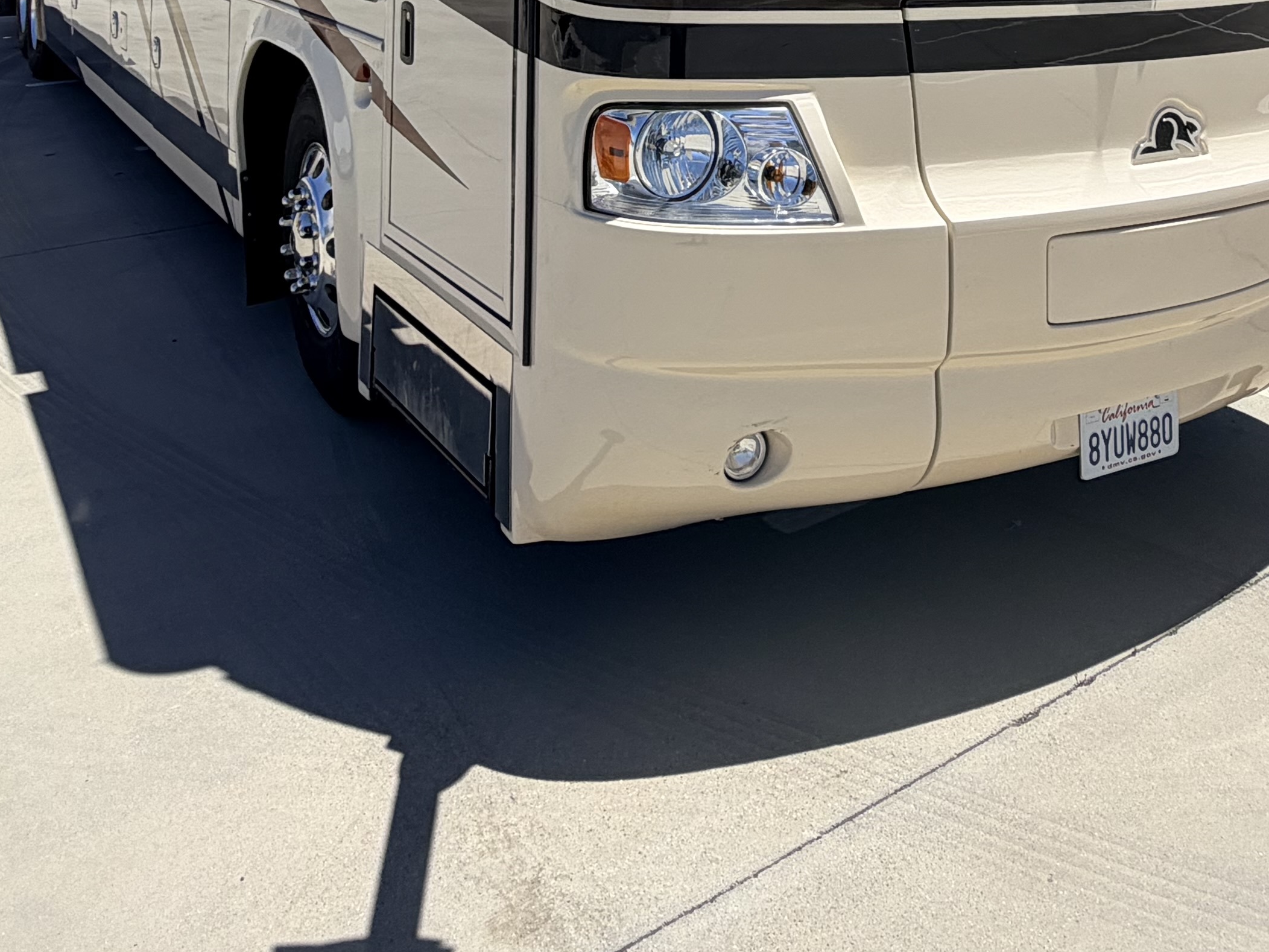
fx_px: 1393
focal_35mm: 38
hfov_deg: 49.0
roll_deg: +2.5
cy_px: -231
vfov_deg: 30.9
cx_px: 618
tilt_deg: +4.5
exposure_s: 1/985
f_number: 2.2
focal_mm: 2.22
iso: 20
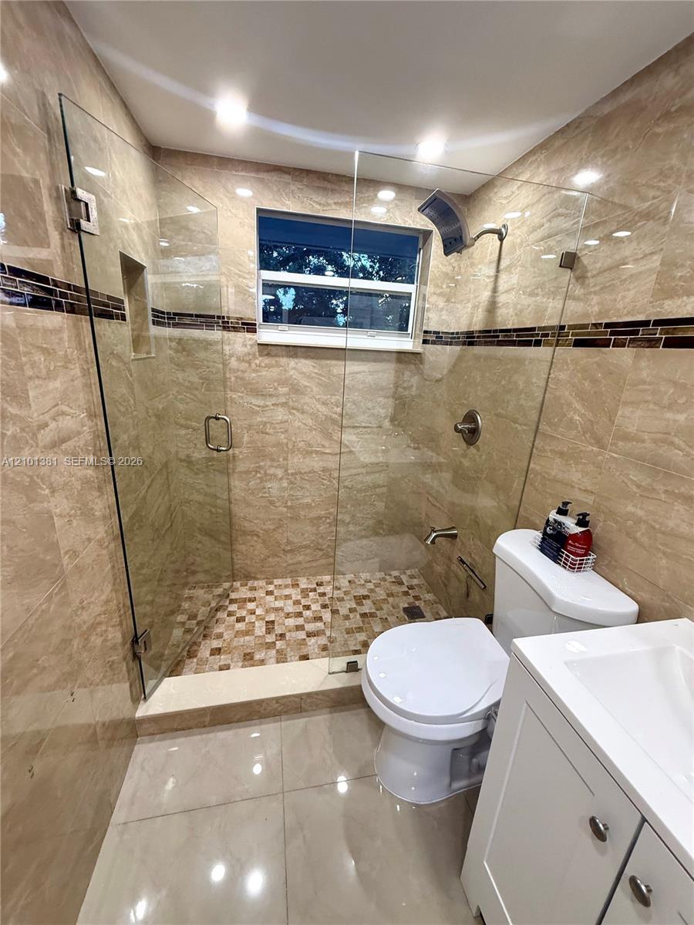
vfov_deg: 102.1
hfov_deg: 85.7
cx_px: 347
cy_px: 462
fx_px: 374
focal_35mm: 14
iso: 200
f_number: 2.2
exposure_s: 1/60
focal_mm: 2.22
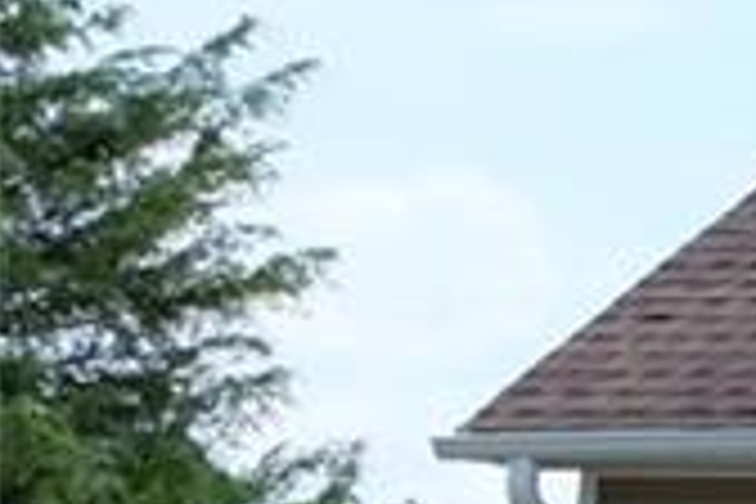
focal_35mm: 195
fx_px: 4095
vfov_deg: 7.0
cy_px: 306
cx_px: 2300
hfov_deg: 8.7
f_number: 6.4
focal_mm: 21.1
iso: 400
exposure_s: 1/400
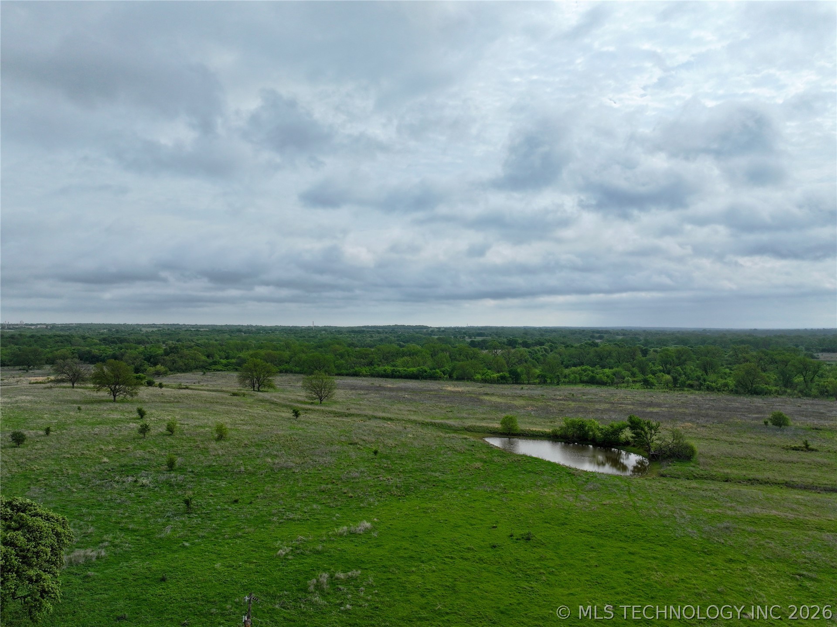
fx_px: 580
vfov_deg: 56.8
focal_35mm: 24
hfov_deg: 71.6
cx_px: 418
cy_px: 314
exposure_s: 1/3200
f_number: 2.8
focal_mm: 12.29
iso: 180
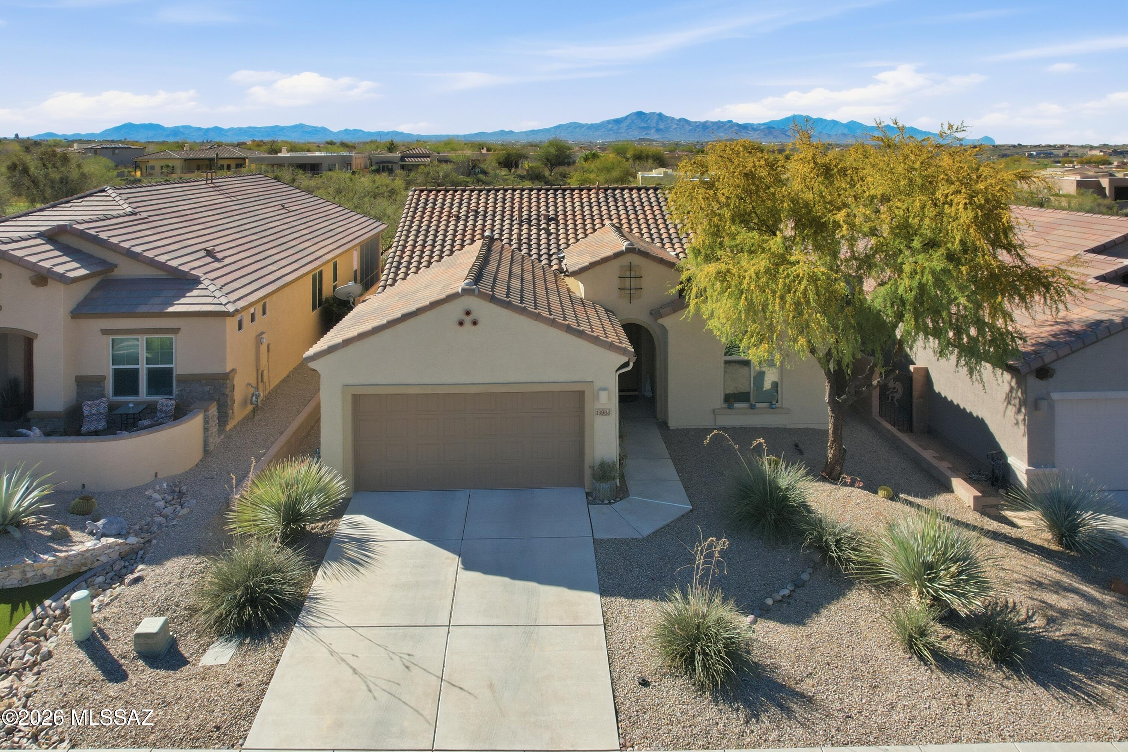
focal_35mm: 22
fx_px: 689
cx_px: 564
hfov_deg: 78.6
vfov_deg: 57.2
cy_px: 376
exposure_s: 1/1600
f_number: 2.8
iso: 100
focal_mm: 8.4
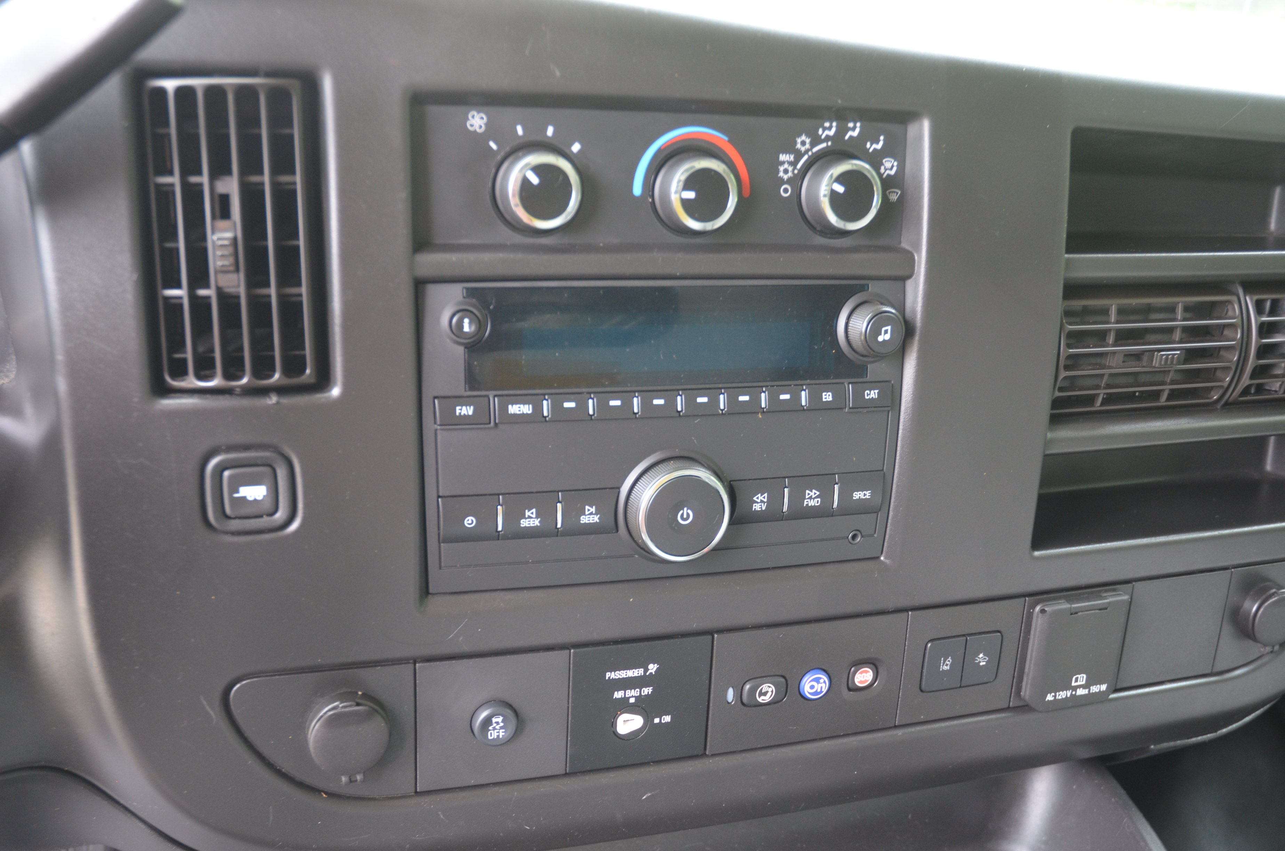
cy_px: 426
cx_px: 642
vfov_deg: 35.3
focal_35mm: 38
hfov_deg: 51.4
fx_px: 1336
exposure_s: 1/30
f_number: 3.8
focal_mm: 25
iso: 800
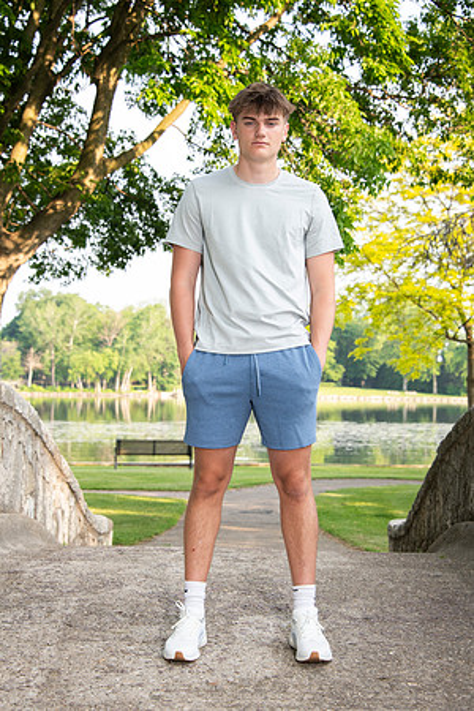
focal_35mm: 78
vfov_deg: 26.0
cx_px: 237
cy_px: 356
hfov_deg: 17.5
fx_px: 1540
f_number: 7.1
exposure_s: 1/160
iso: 320
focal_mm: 78
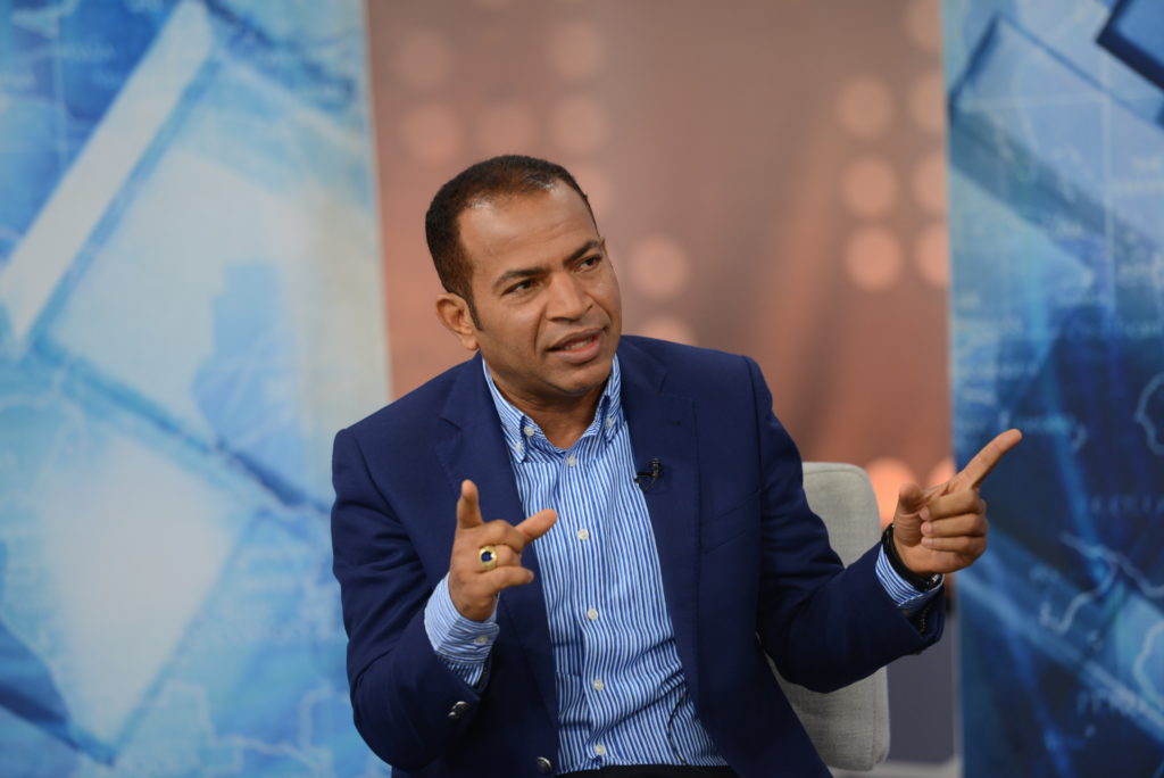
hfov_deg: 10.3
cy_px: 389
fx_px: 6470
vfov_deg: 6.9
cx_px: 582
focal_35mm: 200
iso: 1000
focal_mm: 200
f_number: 2.8
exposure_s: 1/160
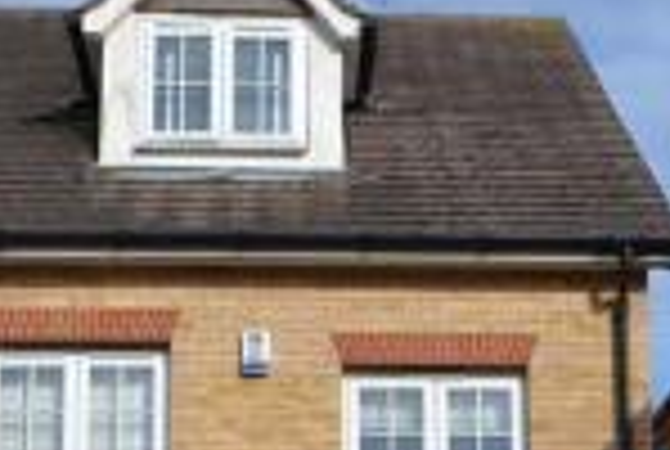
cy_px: 515
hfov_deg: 23.5
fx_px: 1604
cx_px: 447
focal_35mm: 86
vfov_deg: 15.5
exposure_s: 1/250
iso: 100
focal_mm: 18
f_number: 8
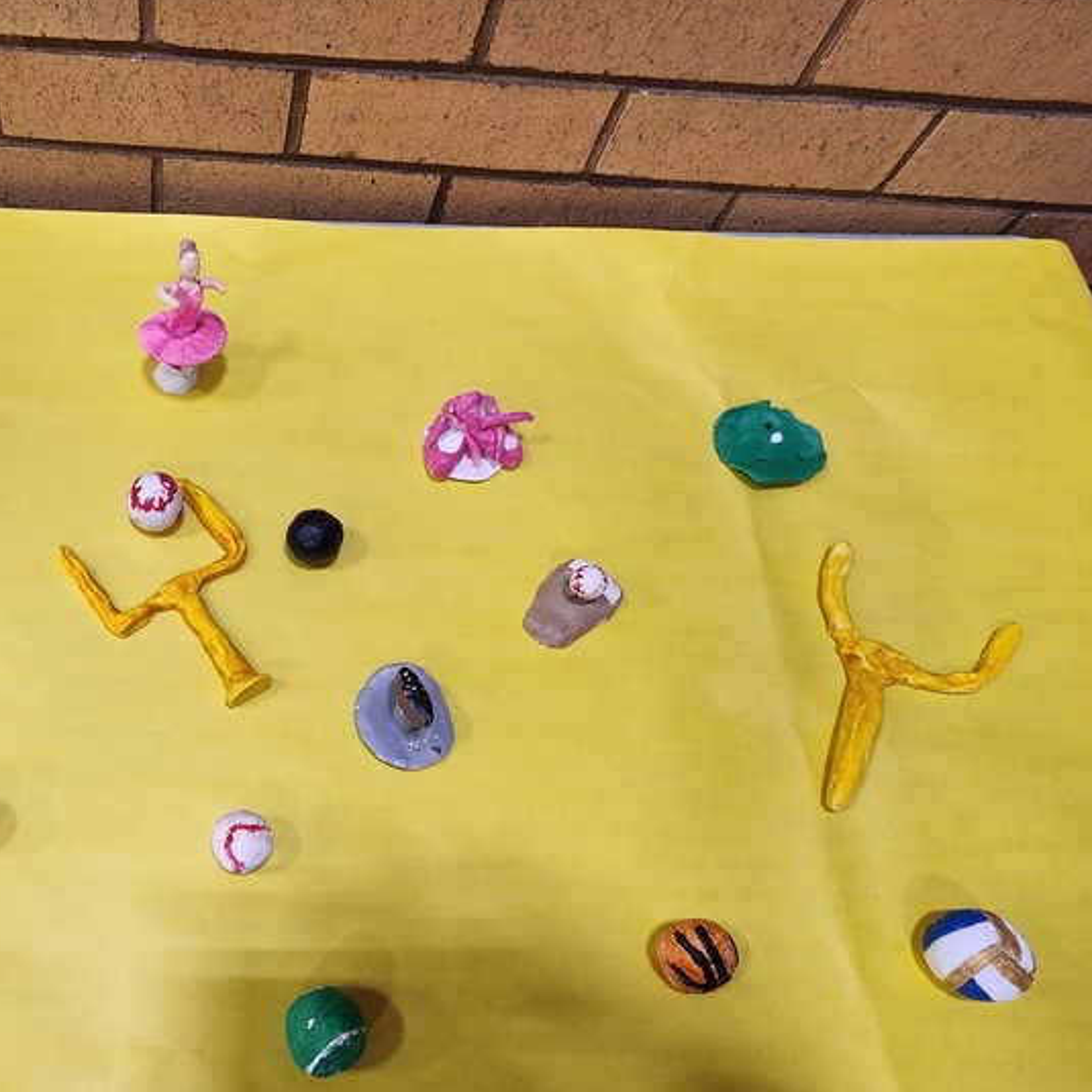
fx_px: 785
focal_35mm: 22
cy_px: 723
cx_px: 196
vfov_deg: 67.8
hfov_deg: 62.8
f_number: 2.2
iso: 80
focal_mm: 2.2
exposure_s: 1/60
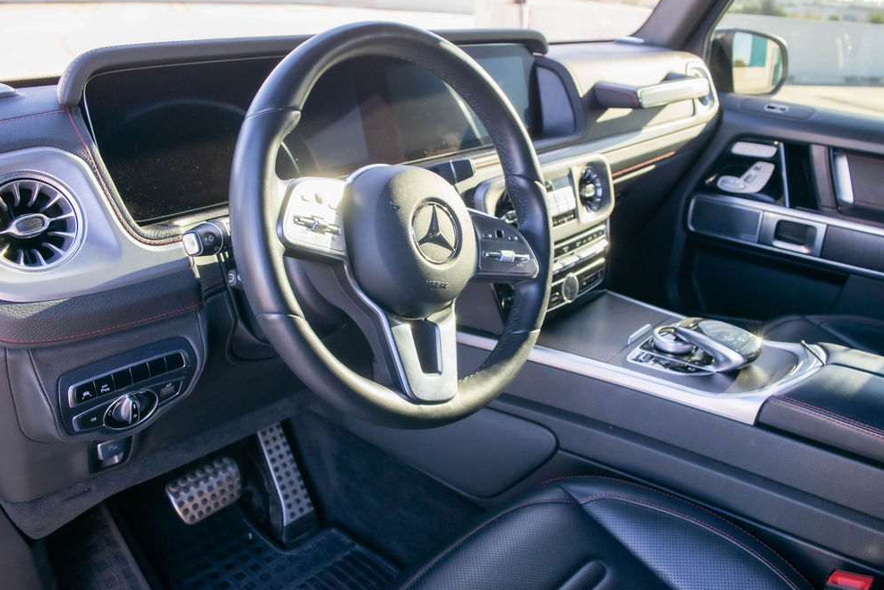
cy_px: 297
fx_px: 688
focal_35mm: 28
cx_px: 456
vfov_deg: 46.4
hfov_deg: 65.4
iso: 400
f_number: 5.6
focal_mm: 18
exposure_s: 1/125
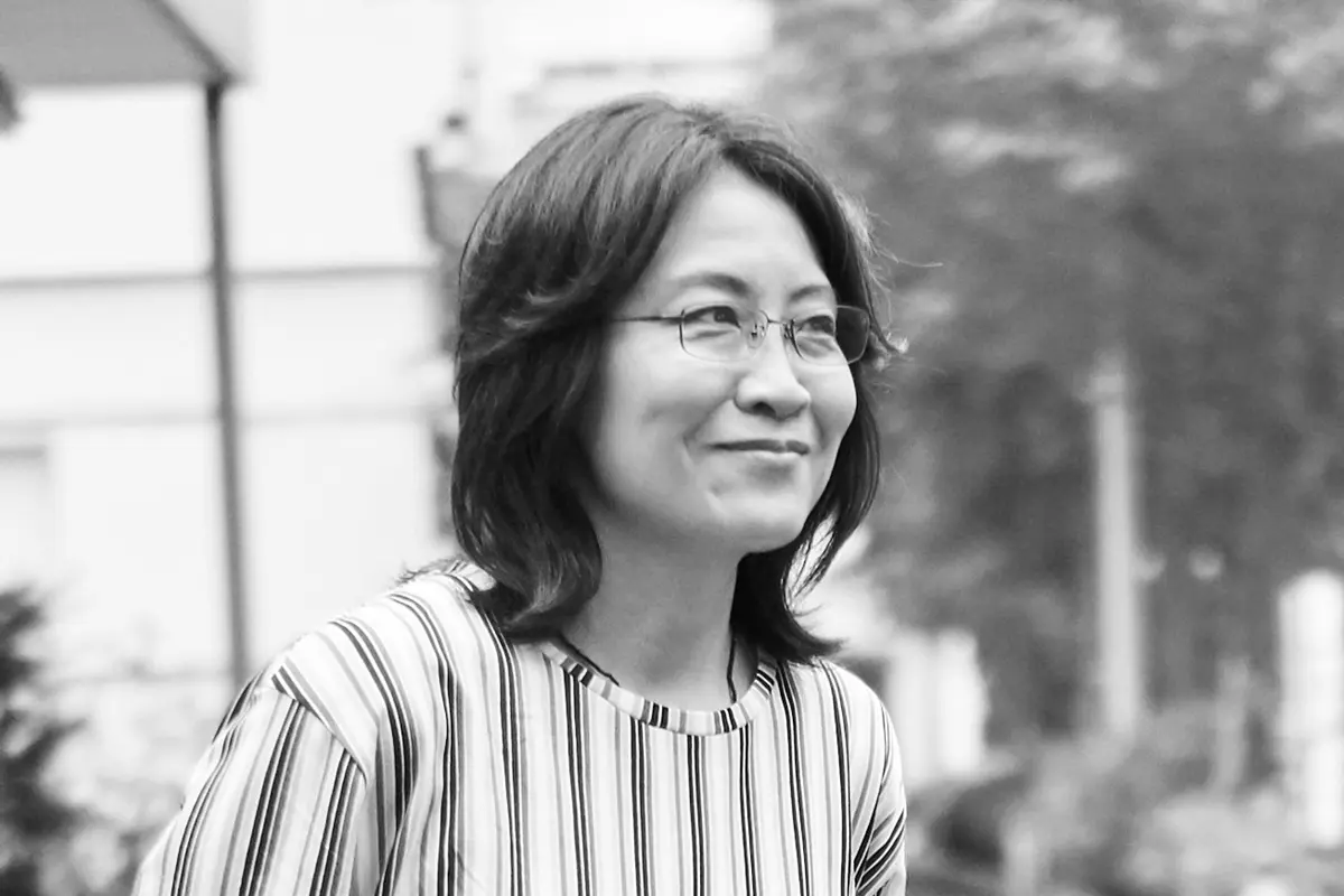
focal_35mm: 35
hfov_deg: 54.4
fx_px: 1307
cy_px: 448
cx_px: 672
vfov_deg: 37.9
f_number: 1.4
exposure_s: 1/8000
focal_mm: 35
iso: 800
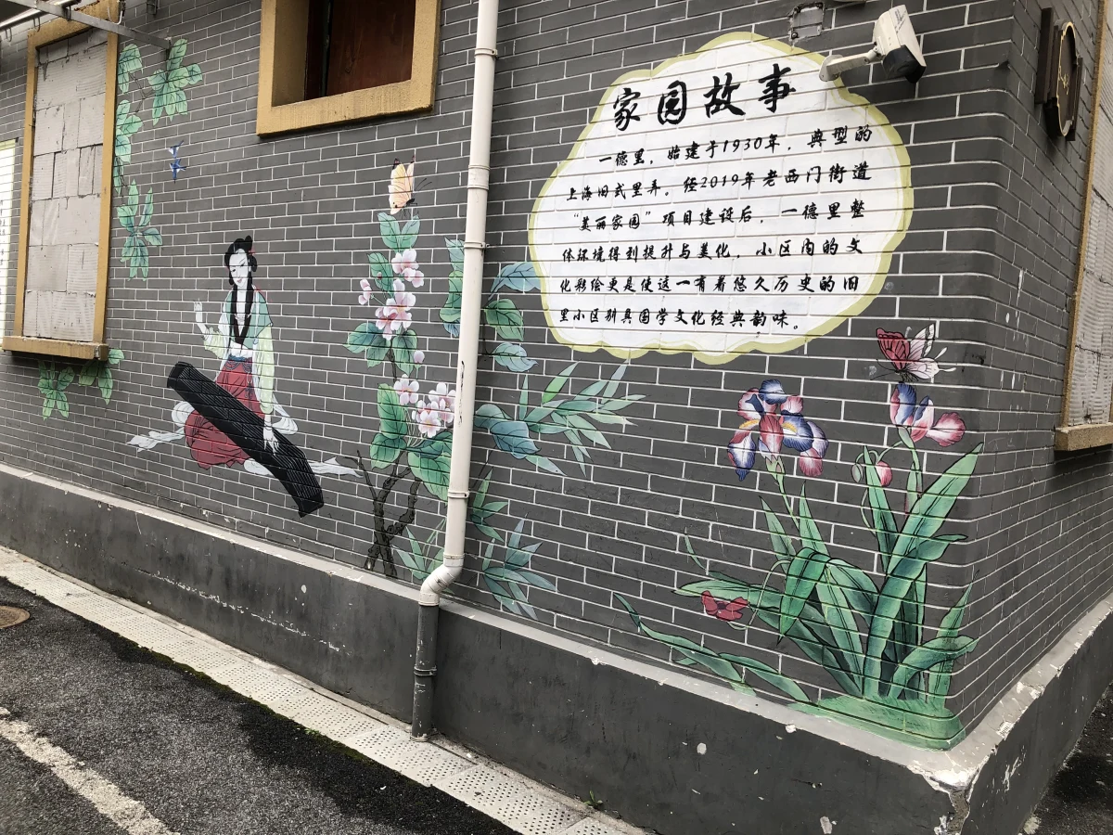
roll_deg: -4.0
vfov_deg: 49.7
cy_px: 418
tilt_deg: -2.8
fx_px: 900
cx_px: 556
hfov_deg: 63.4
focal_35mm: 28
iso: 20
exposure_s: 1/120
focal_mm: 4
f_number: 1.8
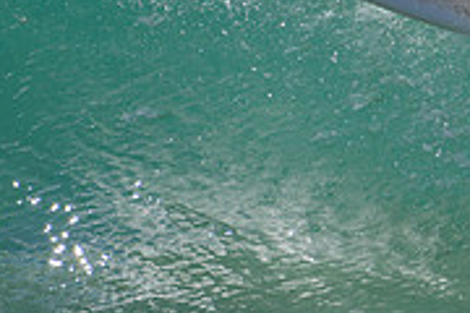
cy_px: -116
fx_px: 25730
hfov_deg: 1.0
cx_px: 691
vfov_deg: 0.7
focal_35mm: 1971
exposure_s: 1/2000
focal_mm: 500
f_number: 5.6
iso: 125
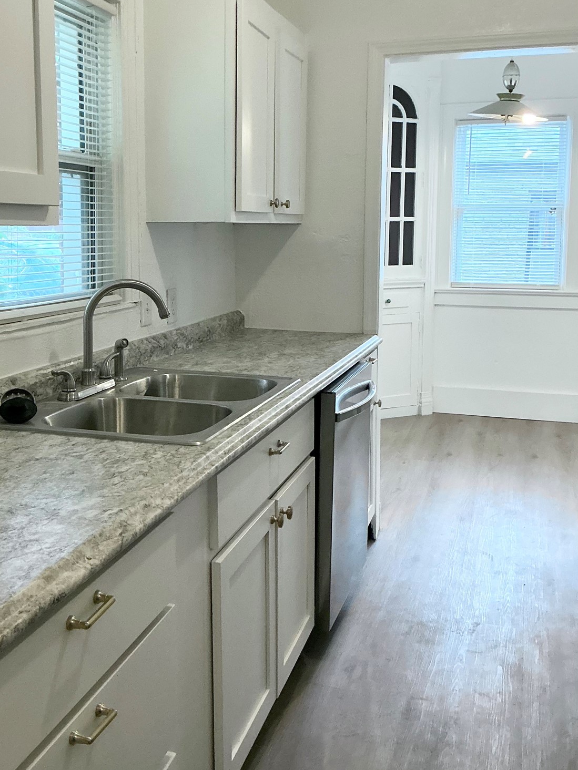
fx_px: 846
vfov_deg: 48.7
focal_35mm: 38
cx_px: 202
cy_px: 315
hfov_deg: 37.4
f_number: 1.8
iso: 160
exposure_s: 1/60
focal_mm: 3
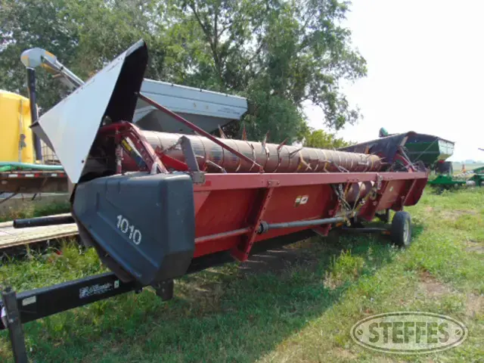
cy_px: 182
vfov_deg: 54.9
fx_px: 350
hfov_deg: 69.4
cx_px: 242
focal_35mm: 25
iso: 80
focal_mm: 4.5
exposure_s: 1/640
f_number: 3
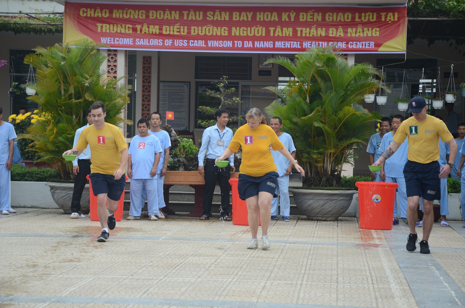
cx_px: 232
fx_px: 1276
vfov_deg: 13.8
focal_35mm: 99
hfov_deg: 20.7
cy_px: 154
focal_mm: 66
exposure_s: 1/250
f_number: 5.6
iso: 320
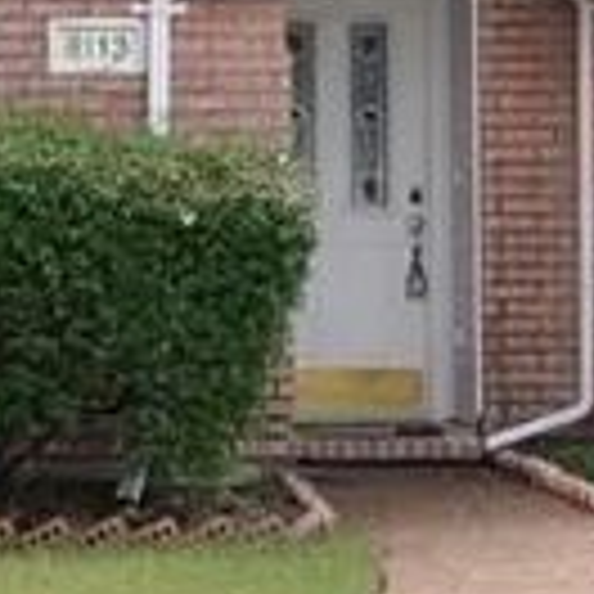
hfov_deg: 11.0
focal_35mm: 158
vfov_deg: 10.9
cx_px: 153
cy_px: -50
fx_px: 3067
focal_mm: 16
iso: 100
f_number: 4.5
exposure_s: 1/250
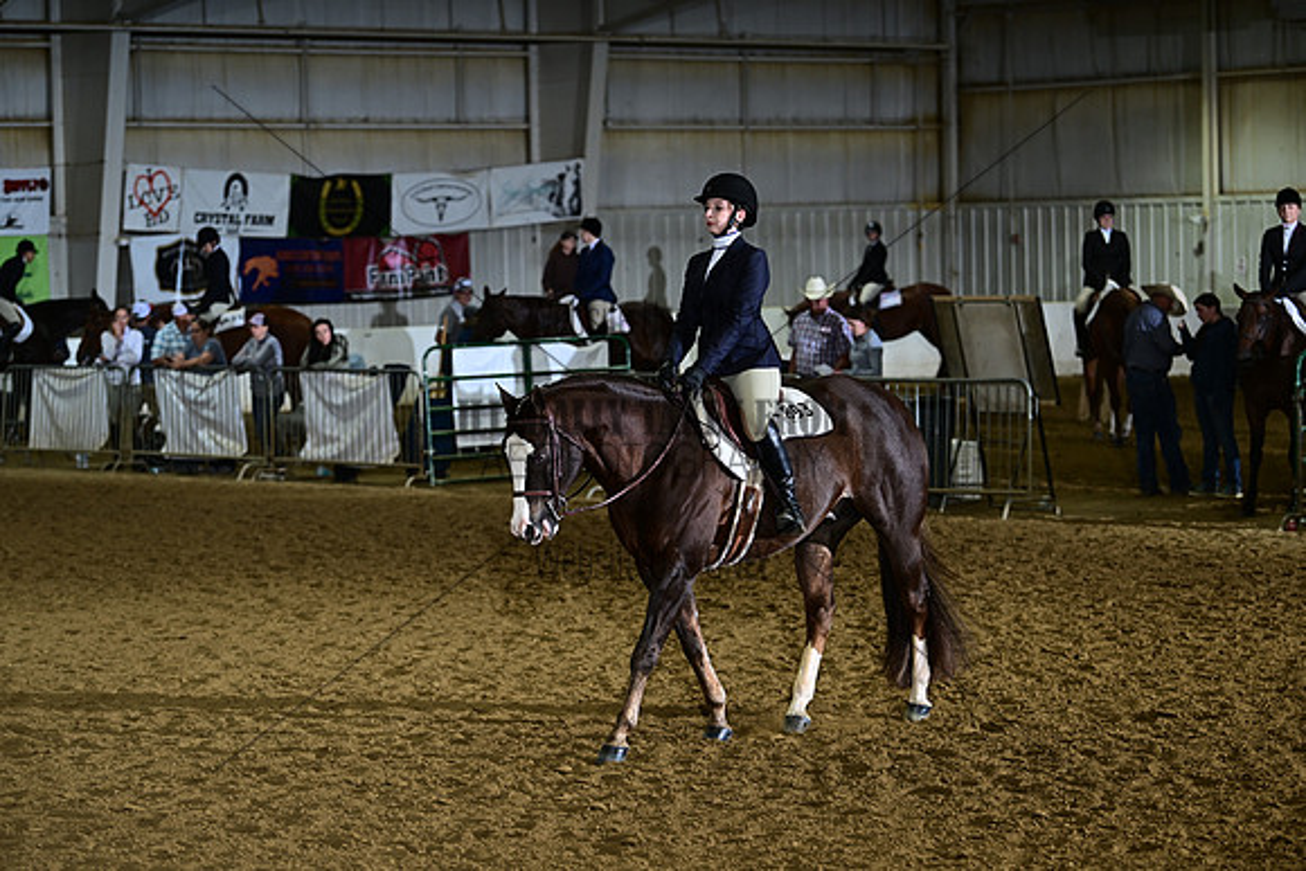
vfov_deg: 12.5
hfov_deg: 18.6
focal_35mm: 110
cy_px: 436
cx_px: 653
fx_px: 3991
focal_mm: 110
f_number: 4
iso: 500
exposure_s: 1/205
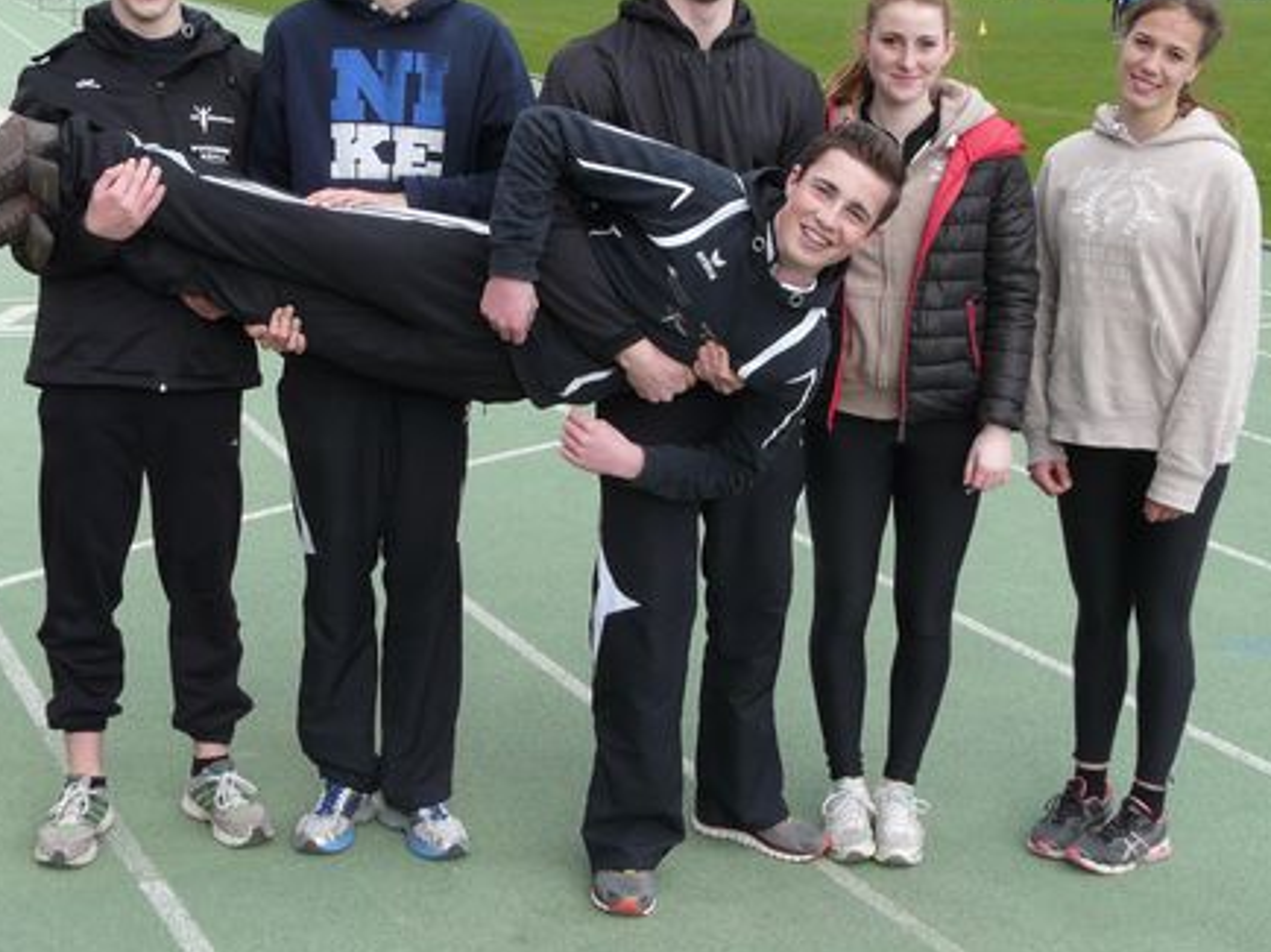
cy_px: 401
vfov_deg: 23.6
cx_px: 636
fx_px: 2275
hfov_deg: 31.2
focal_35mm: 62
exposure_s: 1/160
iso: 100
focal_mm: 6.8
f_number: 4
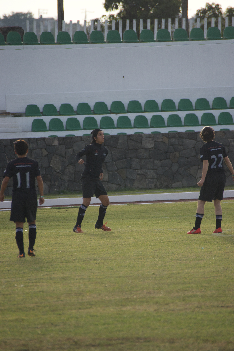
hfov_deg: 3.1
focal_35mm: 450
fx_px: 4387
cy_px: 176
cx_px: 117
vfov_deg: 4.6
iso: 320
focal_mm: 300
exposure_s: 1/1000
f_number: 5.6
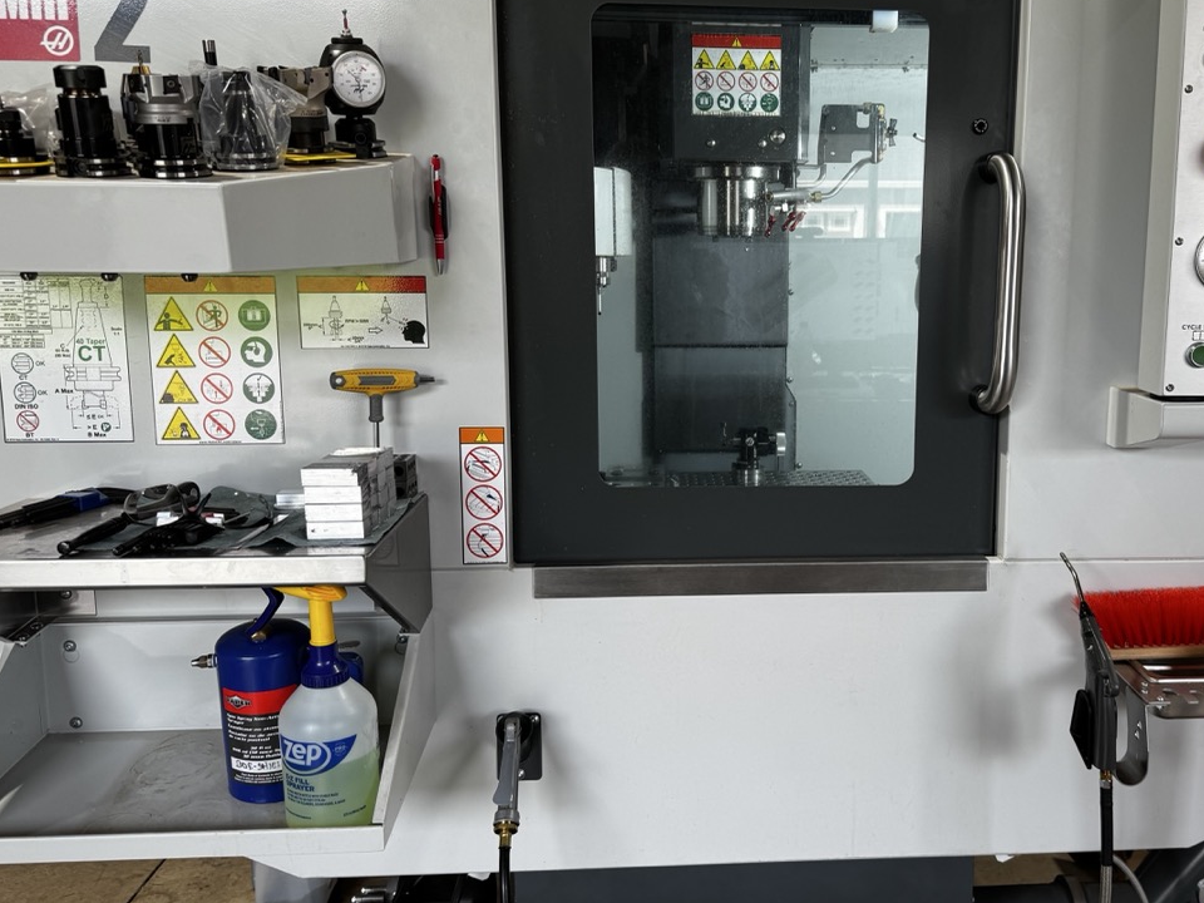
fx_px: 1113
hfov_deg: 56.1
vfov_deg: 44.1
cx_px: 758
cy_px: 423
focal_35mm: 32
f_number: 1.78
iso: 50
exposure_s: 1/128
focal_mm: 6.76
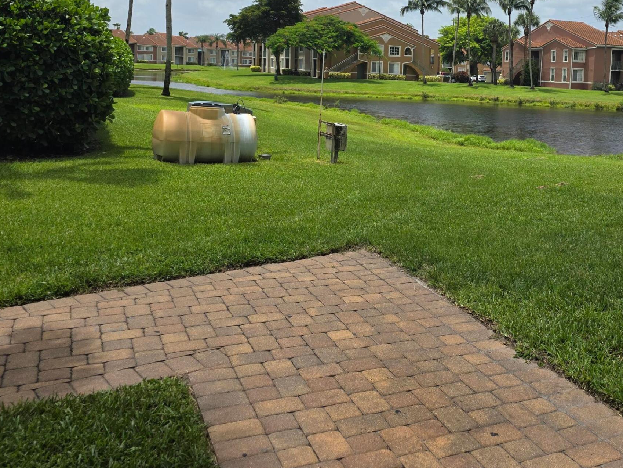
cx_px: 443
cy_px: 123
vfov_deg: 36.1
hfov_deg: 46.6
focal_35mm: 39
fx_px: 702
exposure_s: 1/7944
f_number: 1.7
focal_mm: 6.3
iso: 80
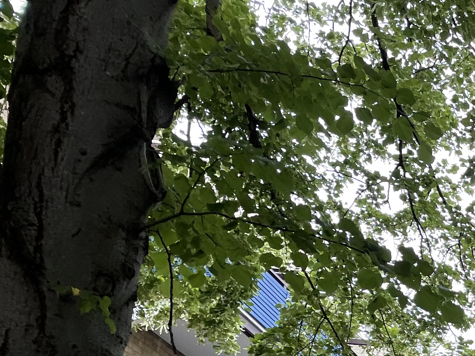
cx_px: 641
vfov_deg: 18.6
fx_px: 1002
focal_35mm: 73
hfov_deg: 23.2
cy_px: 475
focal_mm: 4.2
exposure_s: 1/121
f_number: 1.6
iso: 40
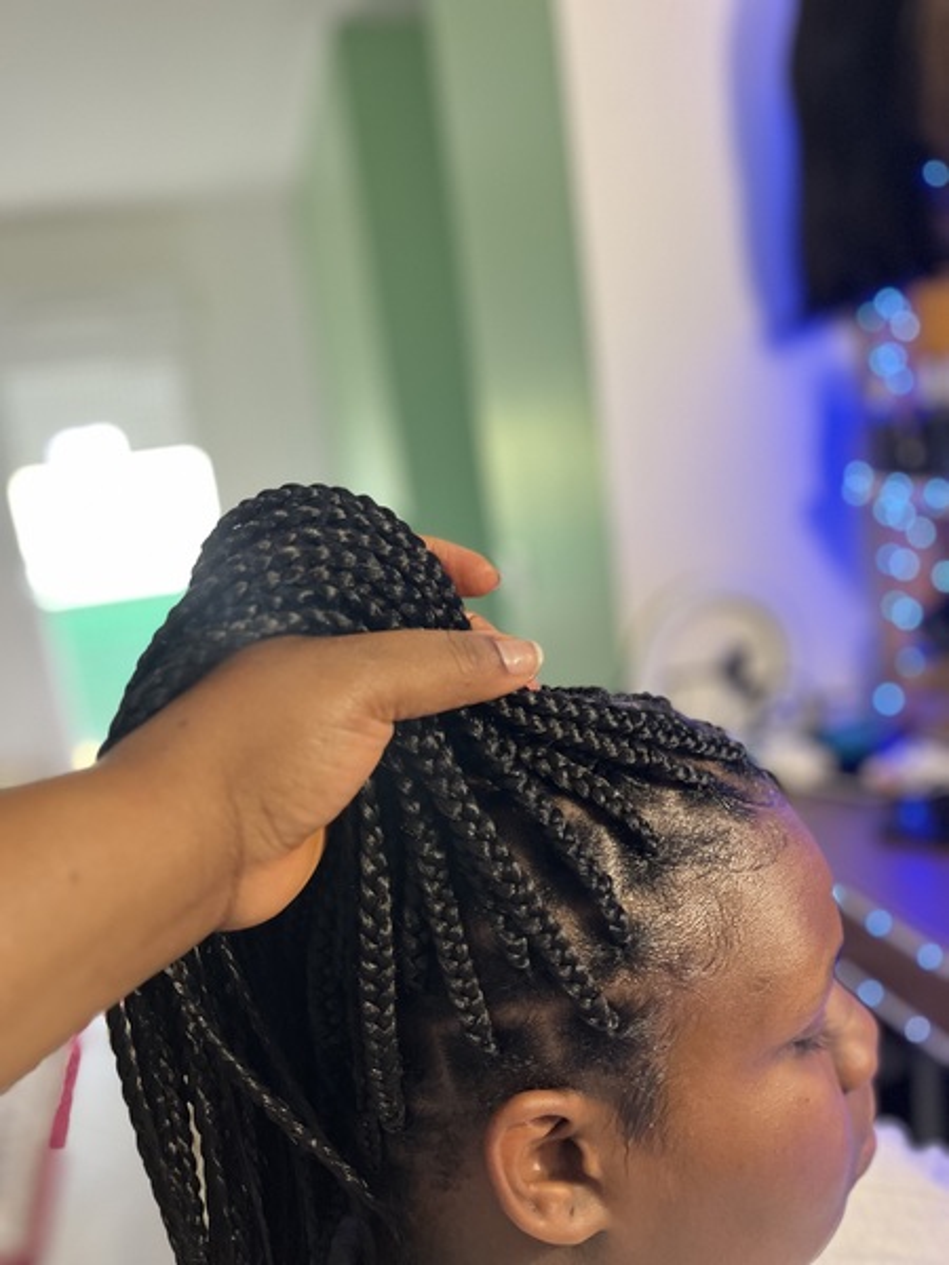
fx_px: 950
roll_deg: +8.7
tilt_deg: -10.7
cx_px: 474
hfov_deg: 53.1
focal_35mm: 26
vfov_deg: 67.3
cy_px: 632
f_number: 1.6
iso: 400
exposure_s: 1/59
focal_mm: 5.1
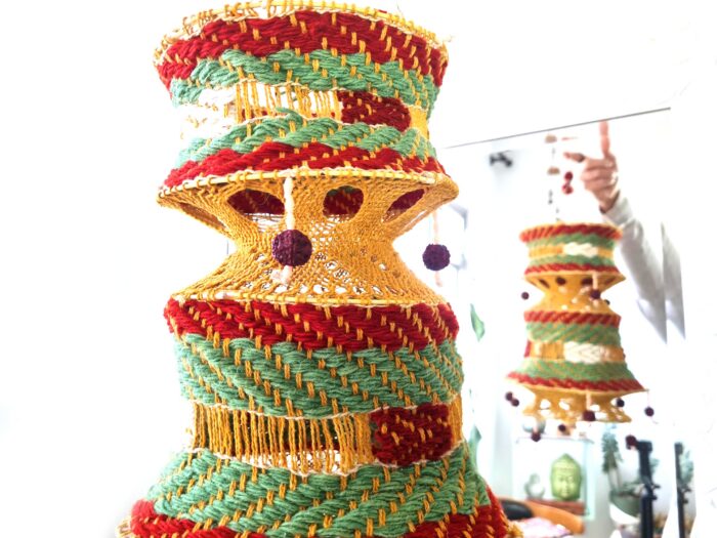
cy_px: 269
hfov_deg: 67.3
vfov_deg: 53.1
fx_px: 539
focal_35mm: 26
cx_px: 358
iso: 64
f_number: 1.8
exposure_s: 1/120
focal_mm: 5.4
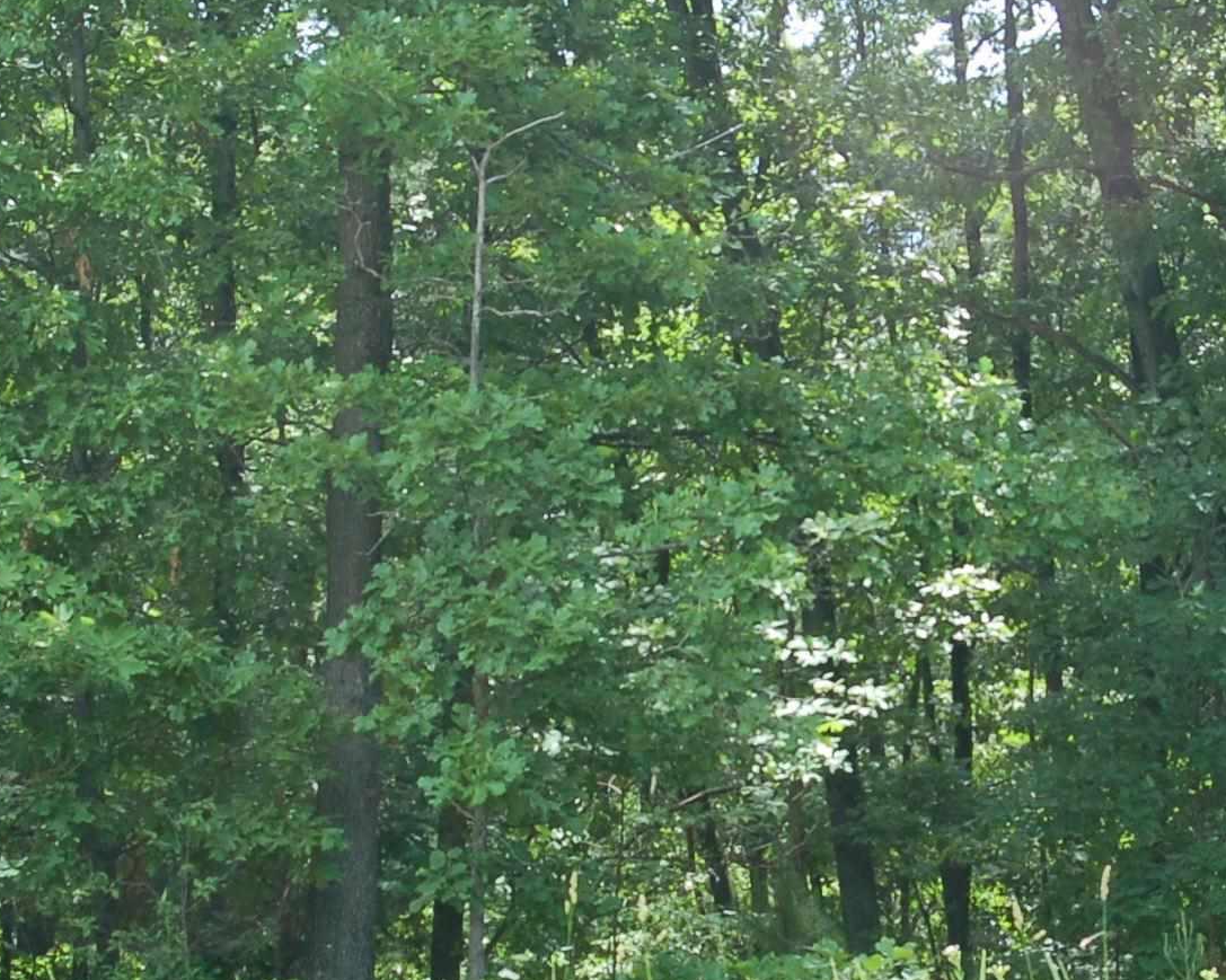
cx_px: 921
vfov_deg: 14.1
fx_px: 3954
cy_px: 581
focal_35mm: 109
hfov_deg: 17.5
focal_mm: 28
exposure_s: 1/125
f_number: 5.6
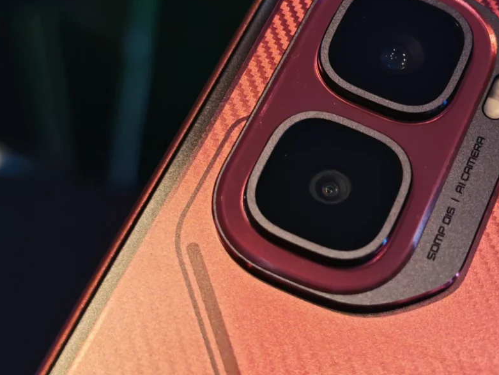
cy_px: 150
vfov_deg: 20.1
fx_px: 1052
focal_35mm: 73
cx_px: 369
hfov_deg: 26.4
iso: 125
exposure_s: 1/50
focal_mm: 5.4
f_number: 1.6
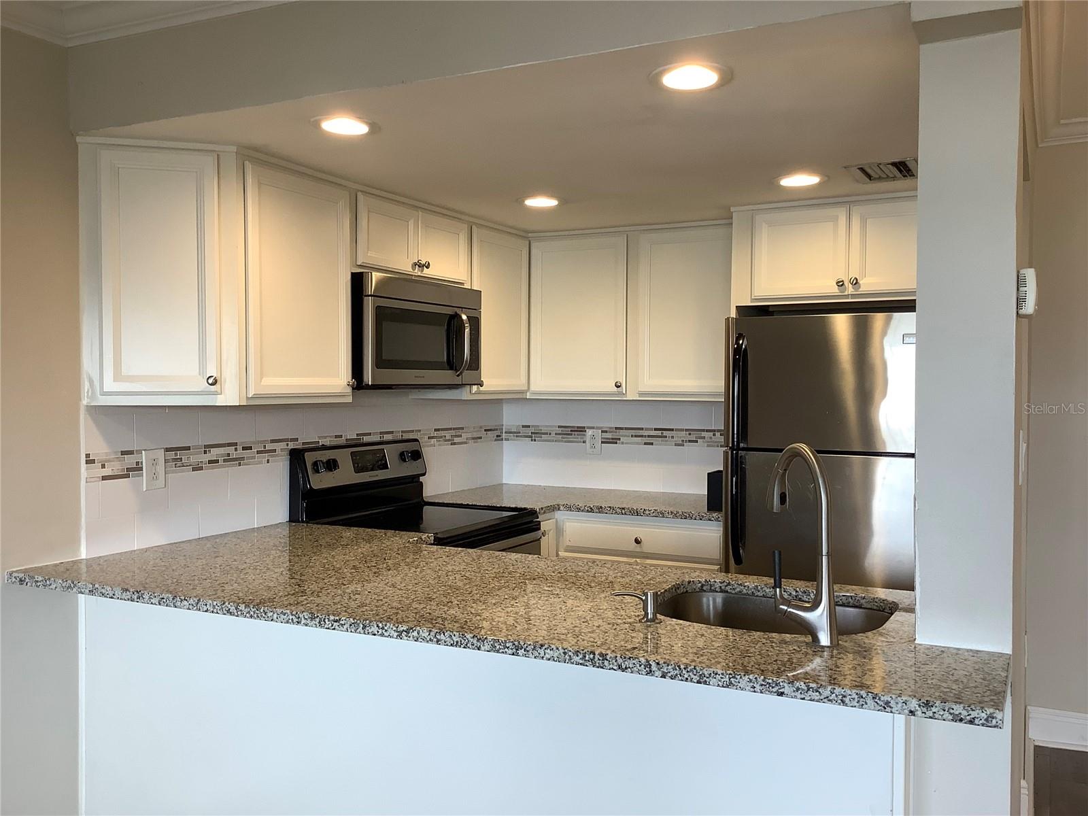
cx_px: 544
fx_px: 974
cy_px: 408
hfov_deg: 58.4
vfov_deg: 45.4
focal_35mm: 31
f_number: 2.4
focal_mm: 3.3
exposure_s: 1/50
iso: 50
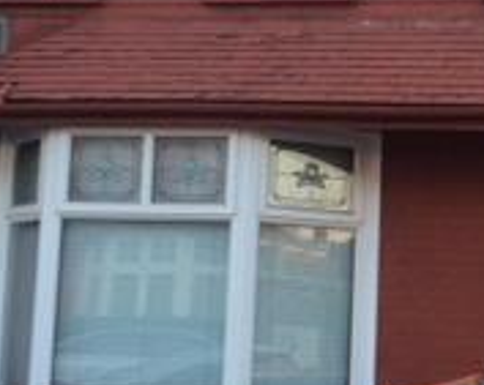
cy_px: 117
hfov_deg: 17.7
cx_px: 479
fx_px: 1516
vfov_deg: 14.5
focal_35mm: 106
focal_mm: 4.12
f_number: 2.2
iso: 40
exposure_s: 1/120
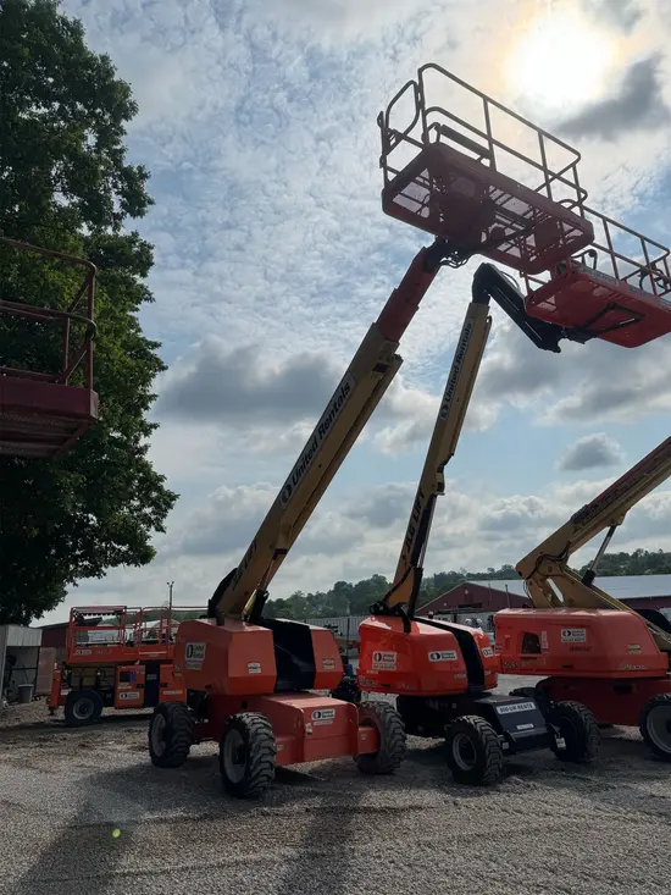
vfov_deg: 71.6
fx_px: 620
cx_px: 336
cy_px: 448
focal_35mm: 24
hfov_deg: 56.8
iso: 64
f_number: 1.78
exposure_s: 1/20000
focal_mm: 6.76
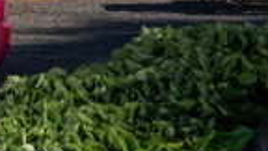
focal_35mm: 197
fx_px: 1402
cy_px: 43
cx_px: -86
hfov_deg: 10.7
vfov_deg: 6.2
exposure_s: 1/160
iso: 500
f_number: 16
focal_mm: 35.4
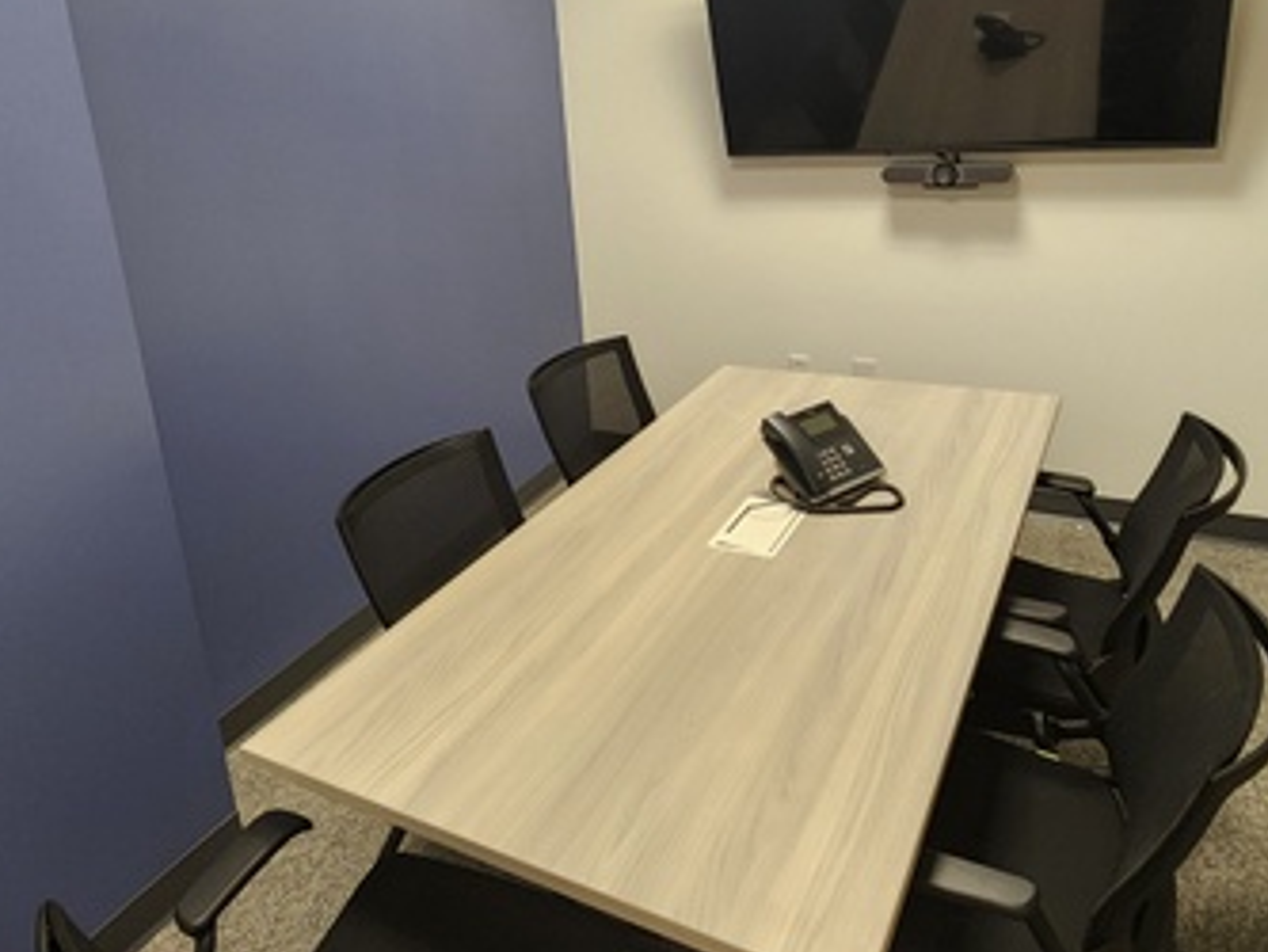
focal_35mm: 25
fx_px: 916
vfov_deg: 53.8
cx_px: 613
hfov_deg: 69.4
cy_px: 316
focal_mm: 2.2
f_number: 2.2
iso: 320
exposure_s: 1/60
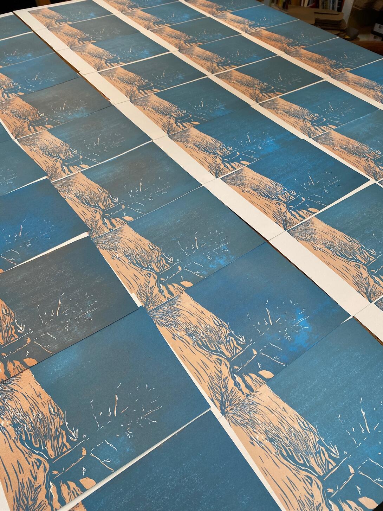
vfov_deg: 67.3
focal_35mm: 26
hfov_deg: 53.1
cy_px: 256
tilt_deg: -49.0
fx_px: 384
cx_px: 192
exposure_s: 1/120
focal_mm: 4.25
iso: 125
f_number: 1.8
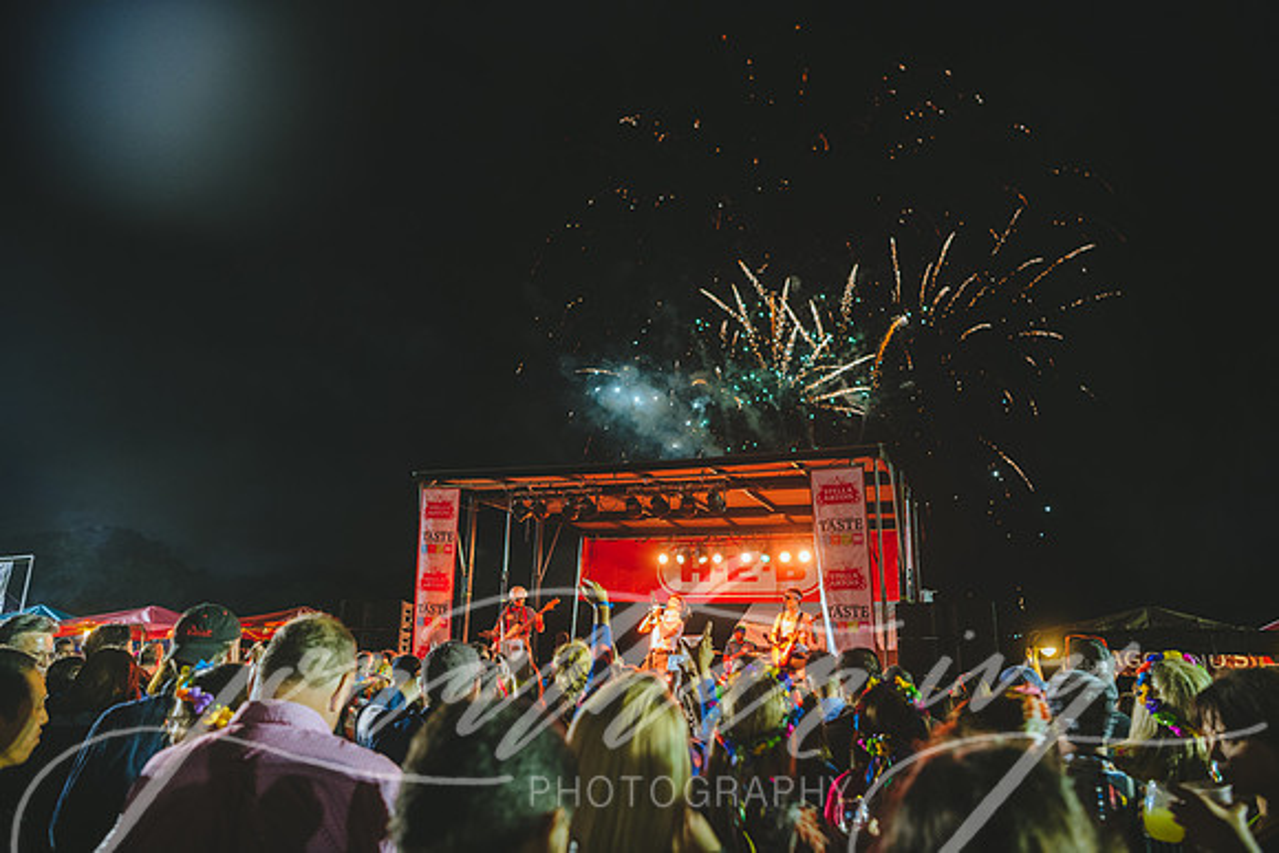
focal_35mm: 24
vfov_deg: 53.2
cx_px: 640
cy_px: 426
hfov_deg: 73.7
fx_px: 853
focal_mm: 24
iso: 640
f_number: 2.8
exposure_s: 1/30
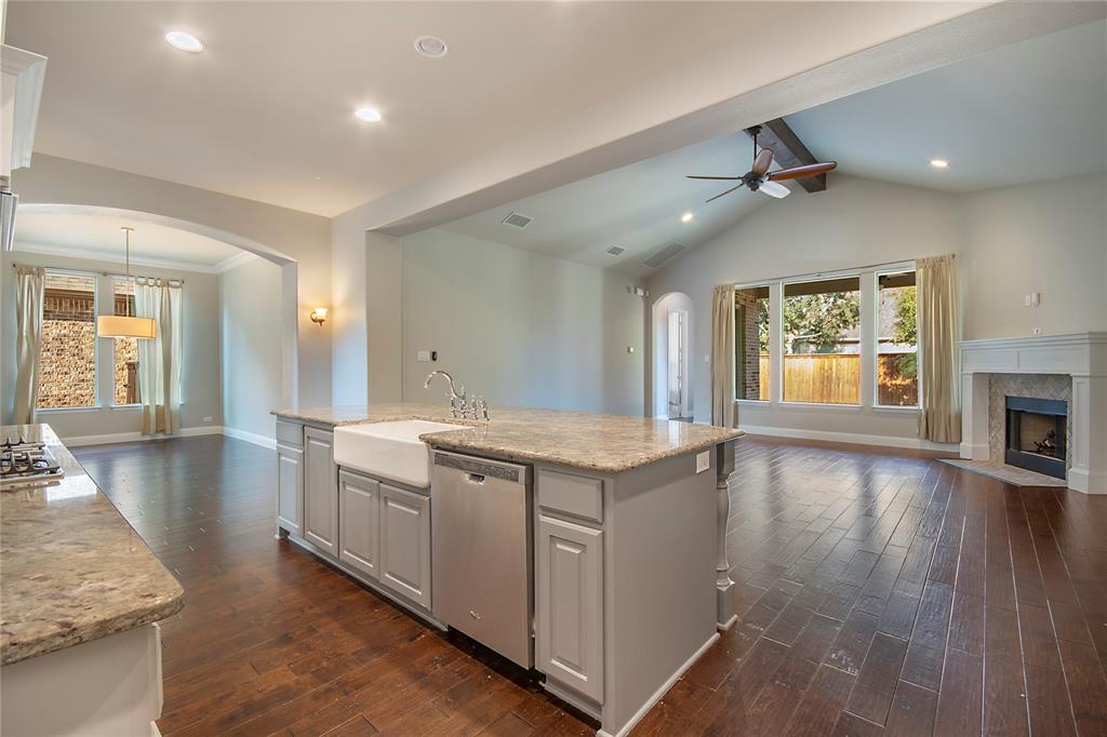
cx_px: 554
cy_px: 368
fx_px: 461
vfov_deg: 77.3
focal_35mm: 15
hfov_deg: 100.4
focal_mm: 10
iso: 100
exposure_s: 1/2.5
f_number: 8
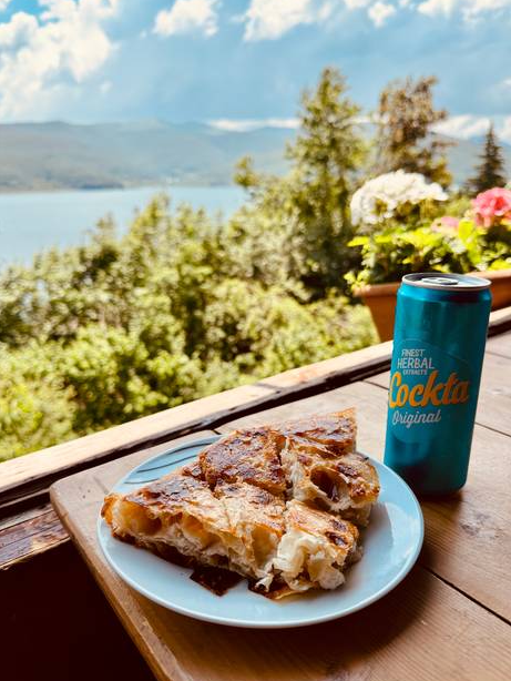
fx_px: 492
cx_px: 264
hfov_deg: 54.9
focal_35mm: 25
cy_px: 342
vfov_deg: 69.4
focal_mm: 6.76
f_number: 1.78
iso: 100
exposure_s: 1/1385
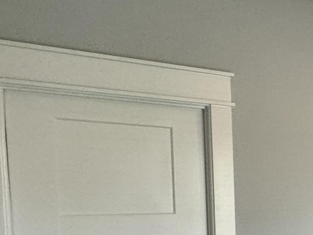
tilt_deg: -3.5
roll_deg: -0.9
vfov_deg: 26.9
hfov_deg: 22.1
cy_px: 221
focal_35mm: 52
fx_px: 470
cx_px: 563
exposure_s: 1/120
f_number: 2.2
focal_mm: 2.22
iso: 250
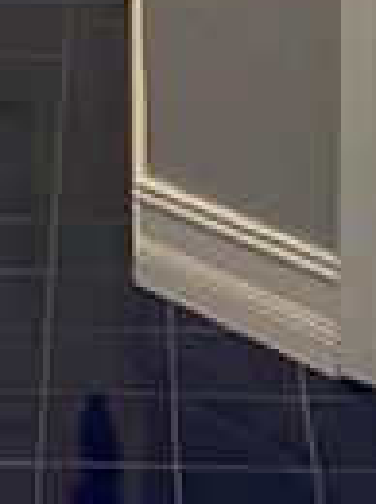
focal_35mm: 154
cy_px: -799
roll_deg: -0.3
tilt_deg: -0.6
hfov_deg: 9.5
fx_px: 2238
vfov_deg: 10.6
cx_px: 0
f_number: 1.8
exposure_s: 1/60
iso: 125
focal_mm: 4.25
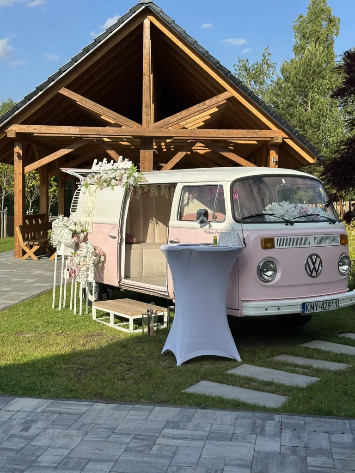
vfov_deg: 39.7
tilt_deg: -2.4
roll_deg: -1.2
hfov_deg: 30.3
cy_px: 236
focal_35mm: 48
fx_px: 656
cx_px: 178
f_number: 1.78
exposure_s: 1/4367
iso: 100
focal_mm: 6.86
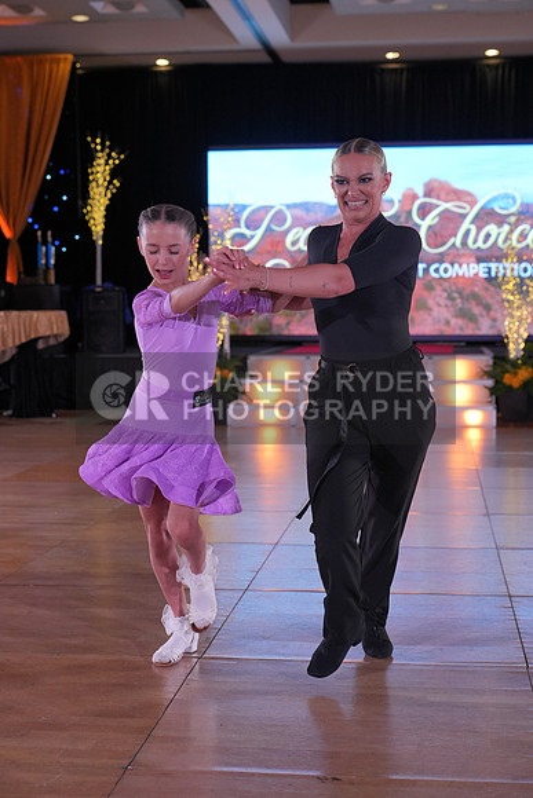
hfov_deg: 23.0
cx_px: 266
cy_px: 399
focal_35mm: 59
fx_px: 1309
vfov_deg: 33.9
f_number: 4
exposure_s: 1/500
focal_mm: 59
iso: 1250
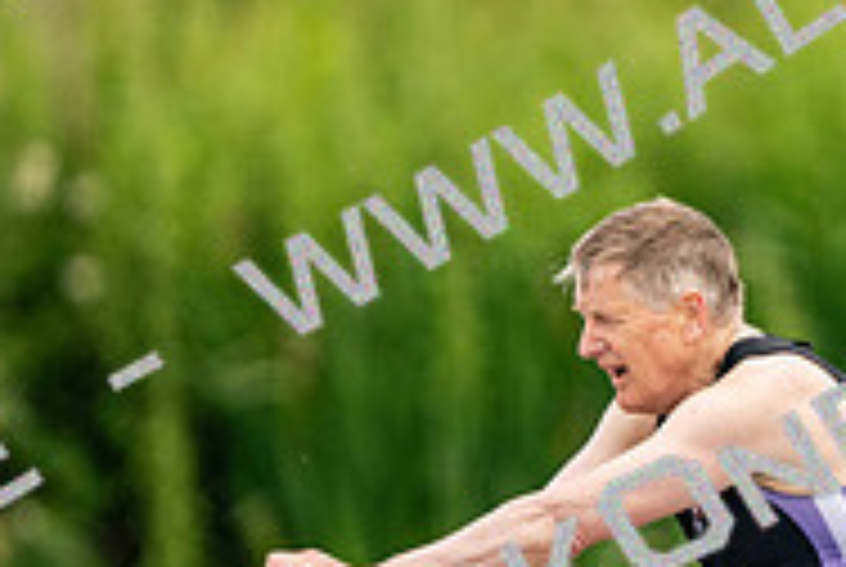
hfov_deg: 0.8
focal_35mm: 2589
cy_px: 349
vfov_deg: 0.5
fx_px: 60936
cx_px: 792
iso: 1250
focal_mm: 840
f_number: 5.6
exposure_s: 1/2500
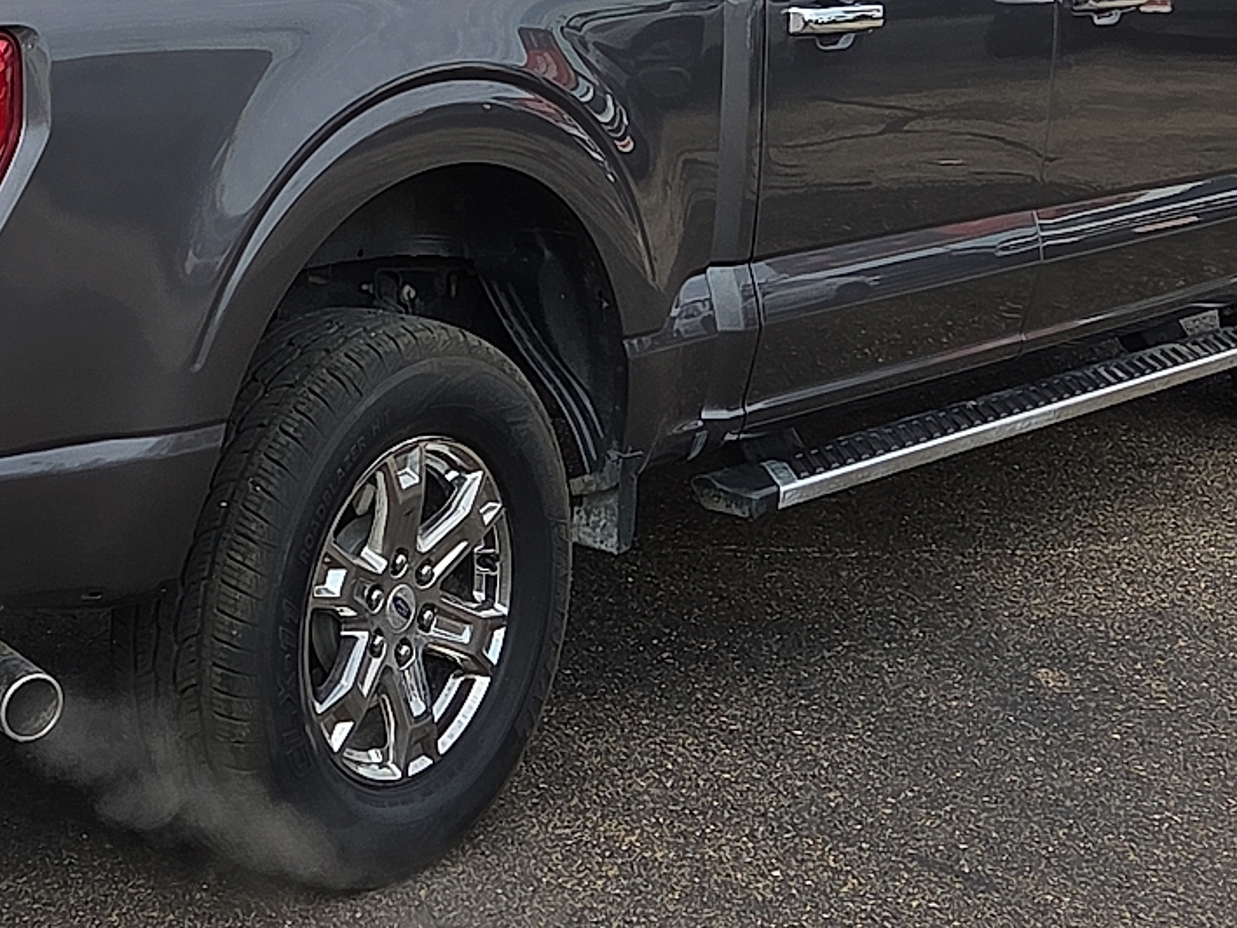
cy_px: 63
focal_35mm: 88
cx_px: 174
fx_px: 3145
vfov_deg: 16.5
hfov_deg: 21.8
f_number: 1.8
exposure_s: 1/1667
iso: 76
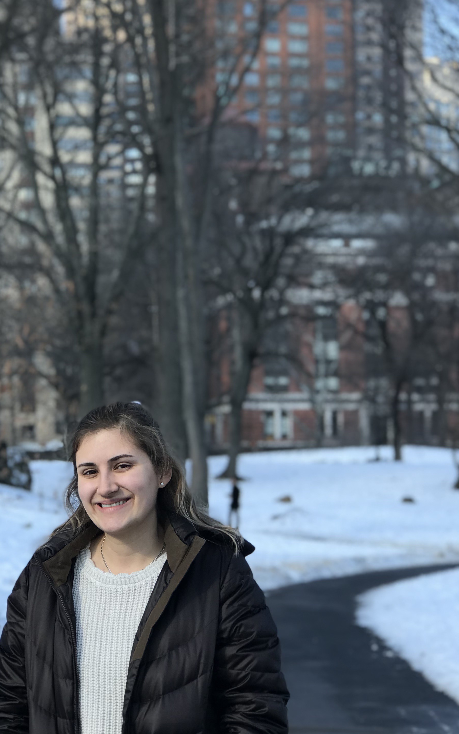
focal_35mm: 85
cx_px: 103
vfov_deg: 24.4
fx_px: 1701
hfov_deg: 15.3
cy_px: 358
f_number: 2.8
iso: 20
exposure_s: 1/237
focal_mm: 6.6
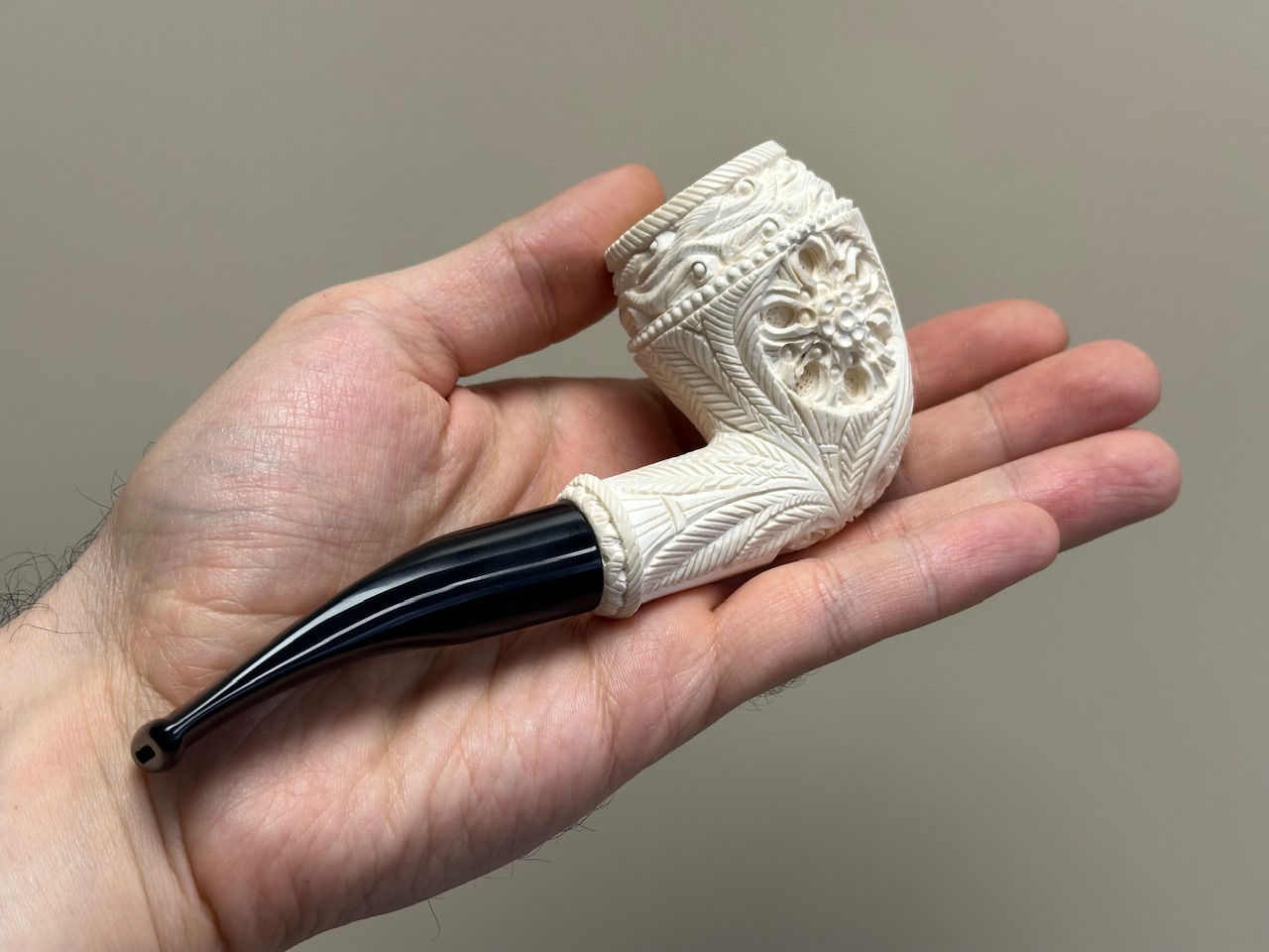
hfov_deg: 39.7
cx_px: 634
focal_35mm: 48
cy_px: 476
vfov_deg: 30.3
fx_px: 1760
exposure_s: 1/121
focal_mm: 6.86
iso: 64
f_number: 1.78
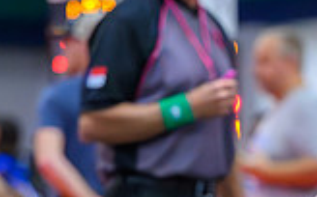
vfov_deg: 2.6
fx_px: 4322
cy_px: 380
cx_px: 311
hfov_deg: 4.2
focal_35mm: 501
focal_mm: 120
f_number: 2.8
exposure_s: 1/800
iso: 18000
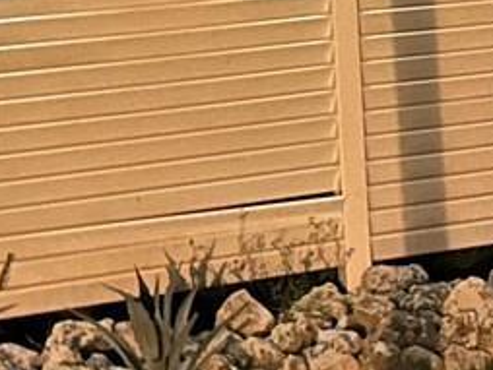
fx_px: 2153
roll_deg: +2.2
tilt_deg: -1.8
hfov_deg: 12.9
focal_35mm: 151
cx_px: 476
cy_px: -201
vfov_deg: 9.5
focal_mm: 6.86
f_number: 1.78
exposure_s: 1/5
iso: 2000
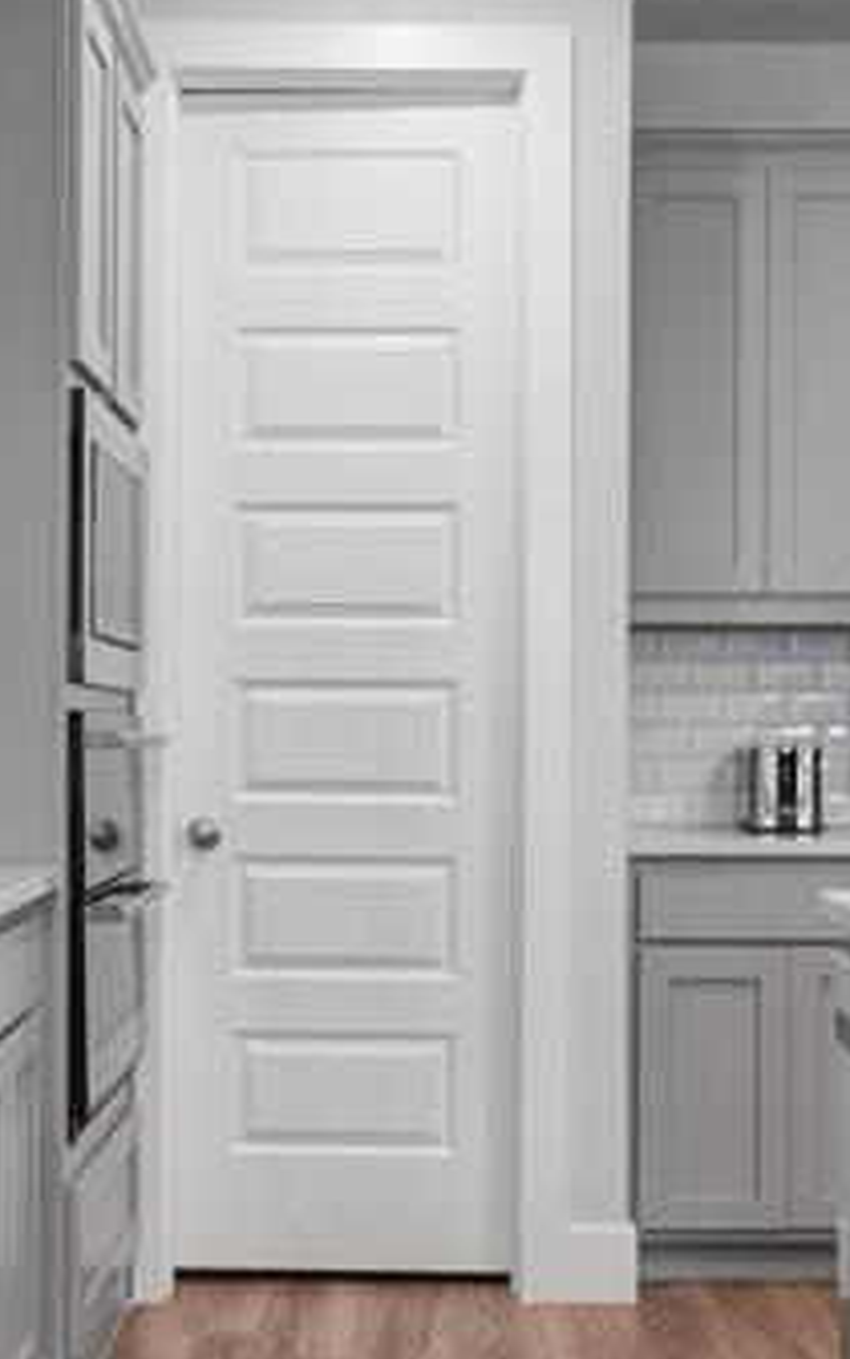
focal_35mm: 56
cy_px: 771
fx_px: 2076
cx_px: 376
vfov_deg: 36.2
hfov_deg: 23.1
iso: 100
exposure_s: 1/2
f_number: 9
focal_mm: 18
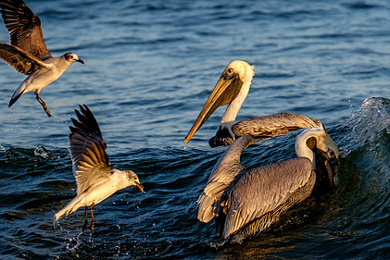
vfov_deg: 1.9
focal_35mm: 709
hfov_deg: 2.9
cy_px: 161
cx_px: 262
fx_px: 7683
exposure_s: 1/1000
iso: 200
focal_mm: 200
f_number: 5.6
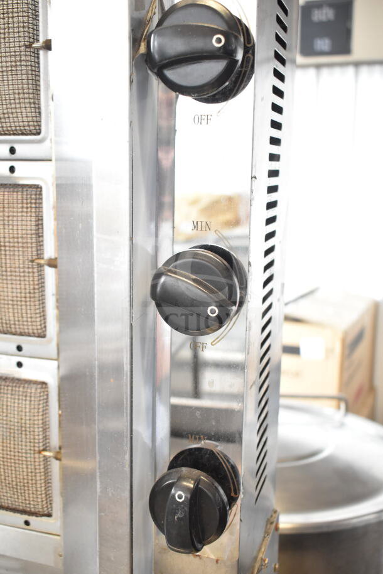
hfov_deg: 34.2
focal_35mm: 39
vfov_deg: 49.5
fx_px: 622
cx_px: 192
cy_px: 287
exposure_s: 1/40
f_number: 4
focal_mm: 26
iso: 1800
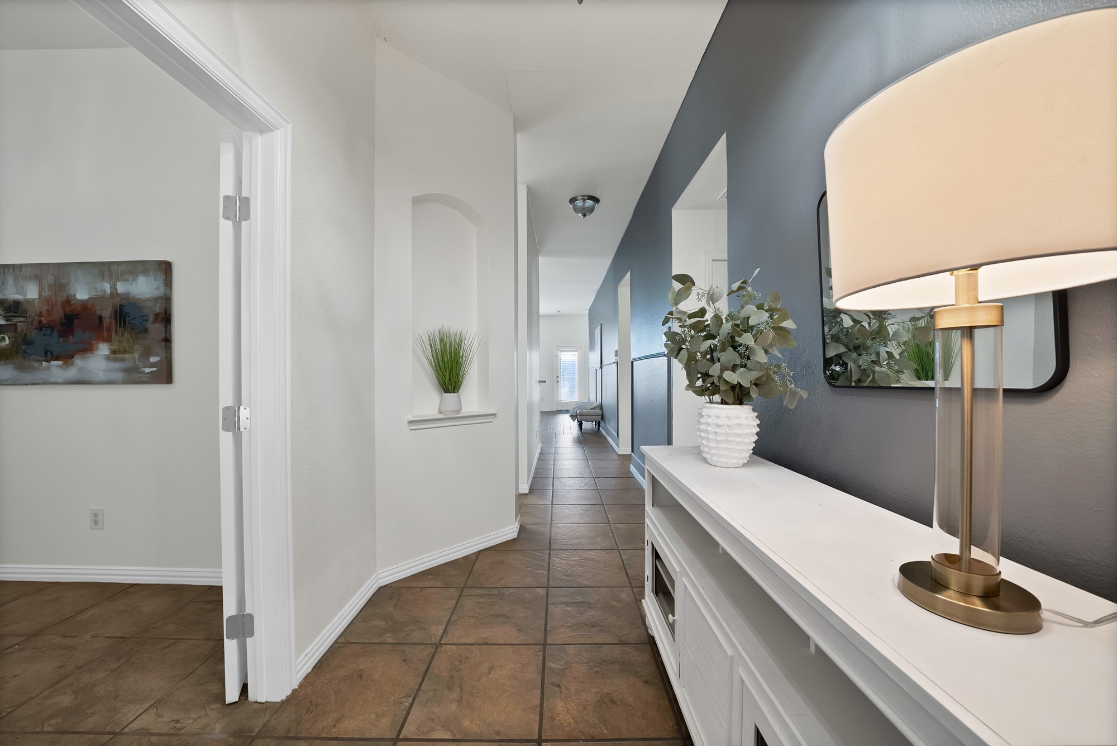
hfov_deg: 112.6
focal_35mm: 12
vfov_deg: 90.1
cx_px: 558
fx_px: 372
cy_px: 373
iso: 640
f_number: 9
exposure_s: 1/6
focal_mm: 12
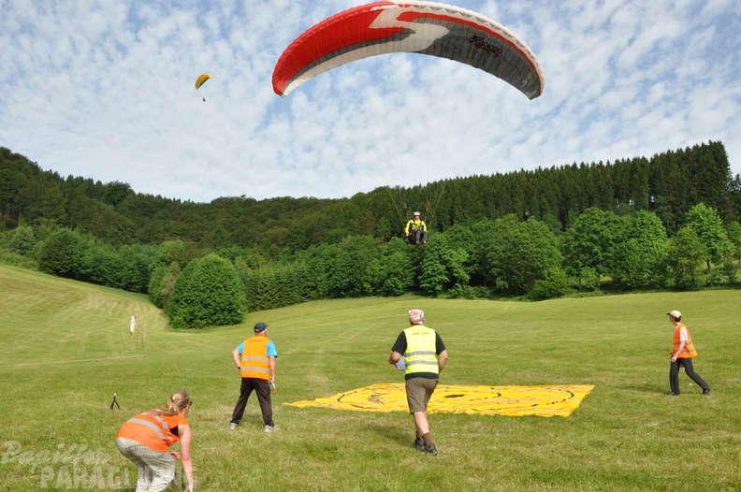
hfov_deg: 59.6
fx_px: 648
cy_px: 246
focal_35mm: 32
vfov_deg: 41.6
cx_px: 370
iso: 200
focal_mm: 21
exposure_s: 1/160
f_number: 13
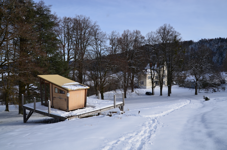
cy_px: 75
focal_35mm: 27
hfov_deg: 67.5
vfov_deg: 47.7
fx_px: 170
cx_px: 114
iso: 100
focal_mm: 18
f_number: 9
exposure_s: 1/320
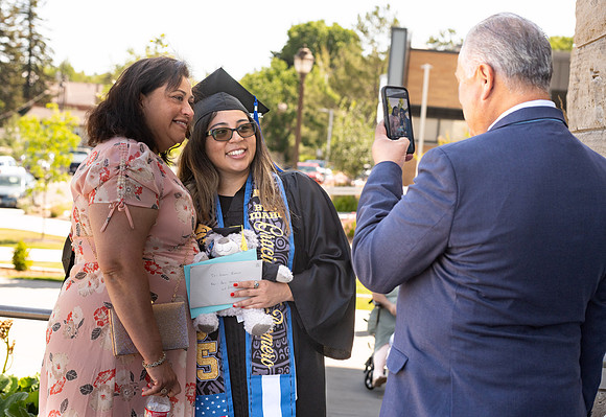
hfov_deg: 25.9
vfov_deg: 18.0
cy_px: 220
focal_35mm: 77
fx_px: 1314
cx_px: 268
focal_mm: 70
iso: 160
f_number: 4
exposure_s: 1/400
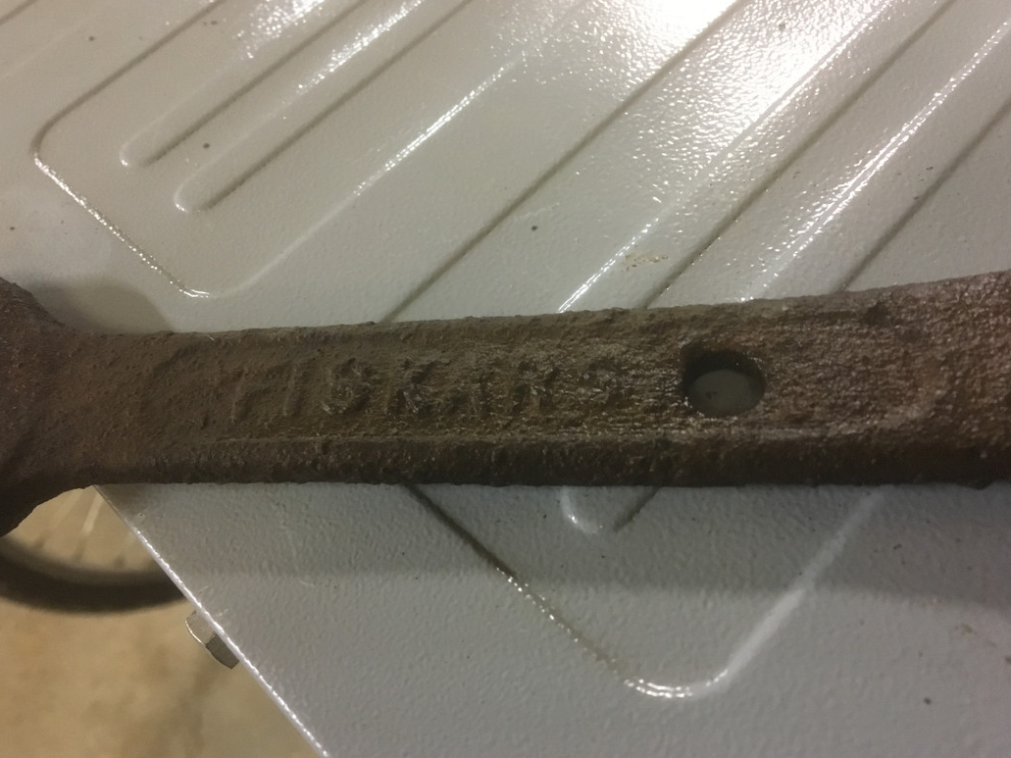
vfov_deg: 46.8
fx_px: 876
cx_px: 496
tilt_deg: -55.4
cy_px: 385
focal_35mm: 30
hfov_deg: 60.0
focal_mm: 4.15
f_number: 2.2
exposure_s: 1/17
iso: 250
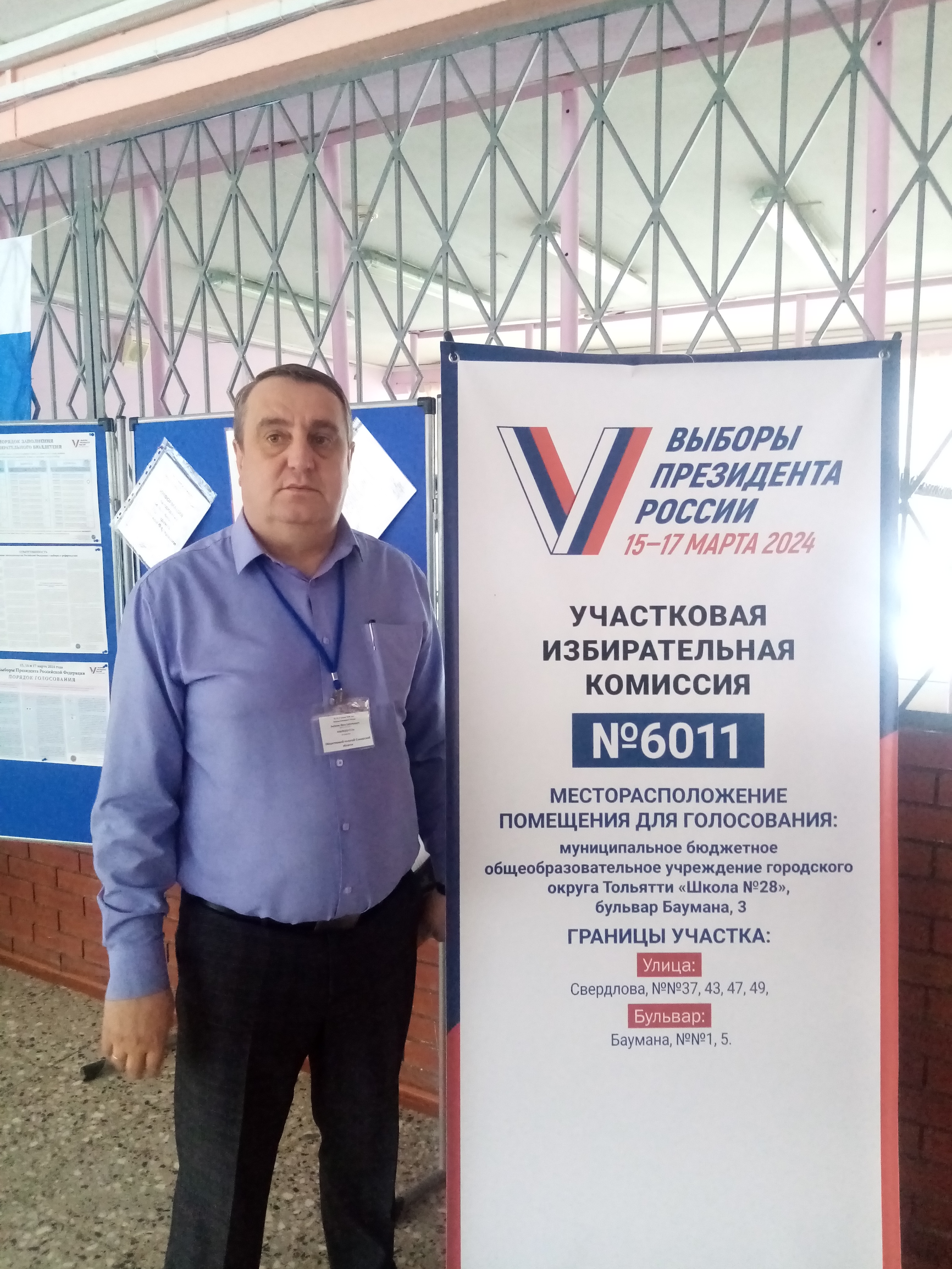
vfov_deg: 67.3
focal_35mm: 26
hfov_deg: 53.1
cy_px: 634
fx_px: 953
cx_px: 476
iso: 693
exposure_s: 1/25
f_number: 1.8
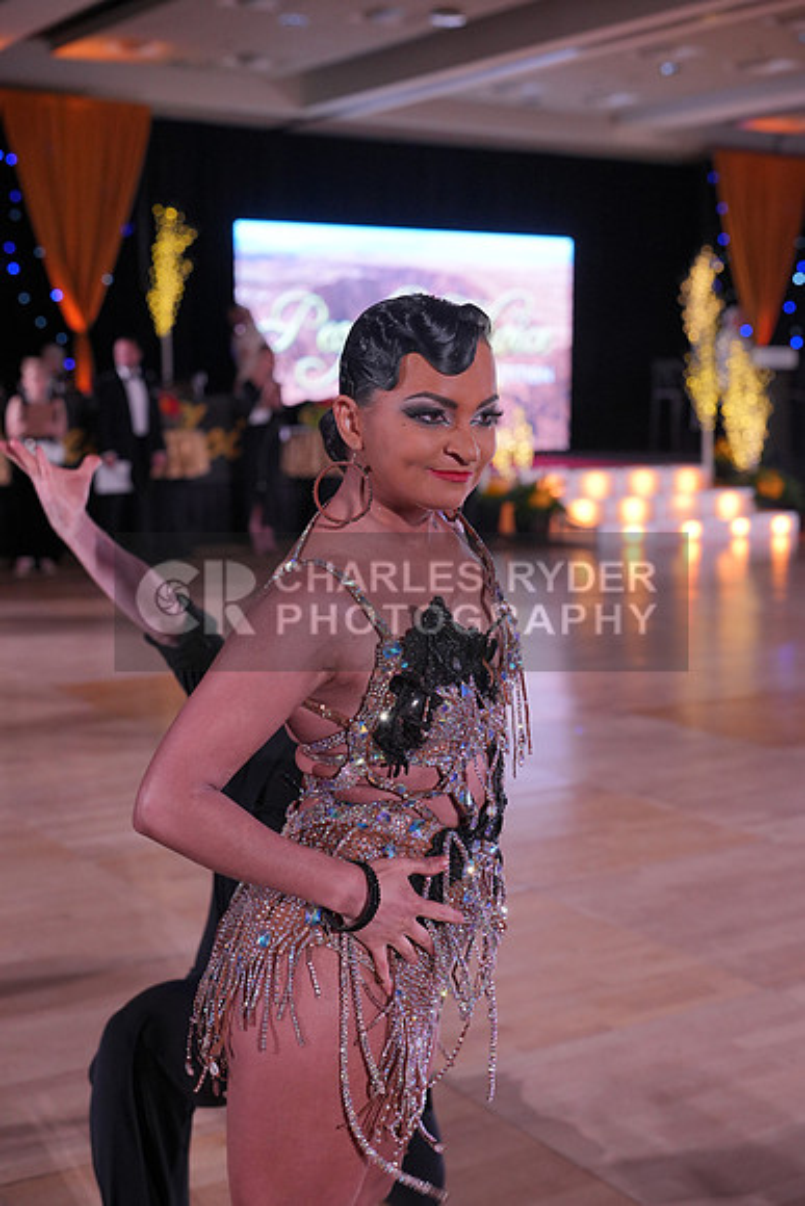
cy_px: 603
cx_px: 402
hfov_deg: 27.0
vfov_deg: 39.6
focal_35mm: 50
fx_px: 1676
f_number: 4
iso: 1600
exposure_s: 1/400
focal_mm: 50
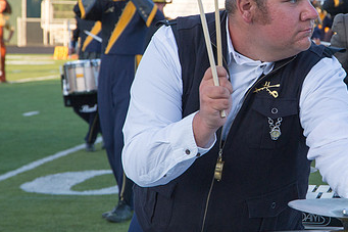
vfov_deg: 8.1
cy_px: 92
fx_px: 1633
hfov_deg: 12.1
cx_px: 259
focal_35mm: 169
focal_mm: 90
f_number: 8
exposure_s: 1/250
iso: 640
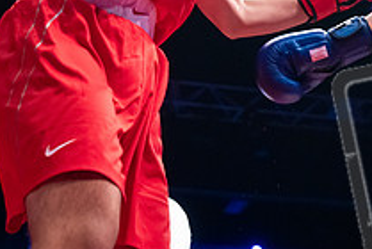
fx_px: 1118
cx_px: 336
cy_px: 100
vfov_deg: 12.7
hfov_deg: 18.6
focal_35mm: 108
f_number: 2.8
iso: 3200
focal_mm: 39
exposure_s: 1/800
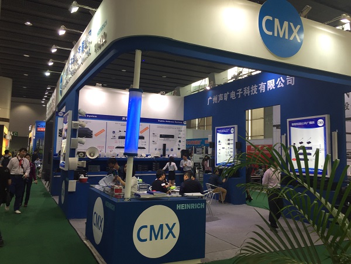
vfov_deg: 48.2
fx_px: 294
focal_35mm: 29
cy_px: 132
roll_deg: -2.5
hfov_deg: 61.7
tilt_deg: +4.1
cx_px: 176
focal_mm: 4.15
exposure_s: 1/50
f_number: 2.2
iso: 32
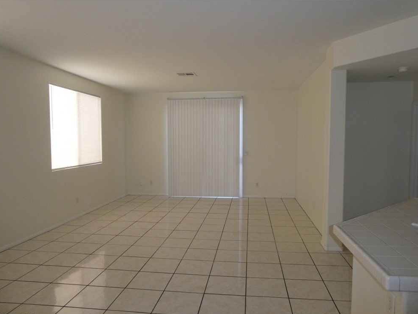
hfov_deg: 69.4
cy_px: 162
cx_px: 207
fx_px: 302
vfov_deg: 54.9
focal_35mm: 25
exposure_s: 1/125
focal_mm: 4.3
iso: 200
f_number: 3.3
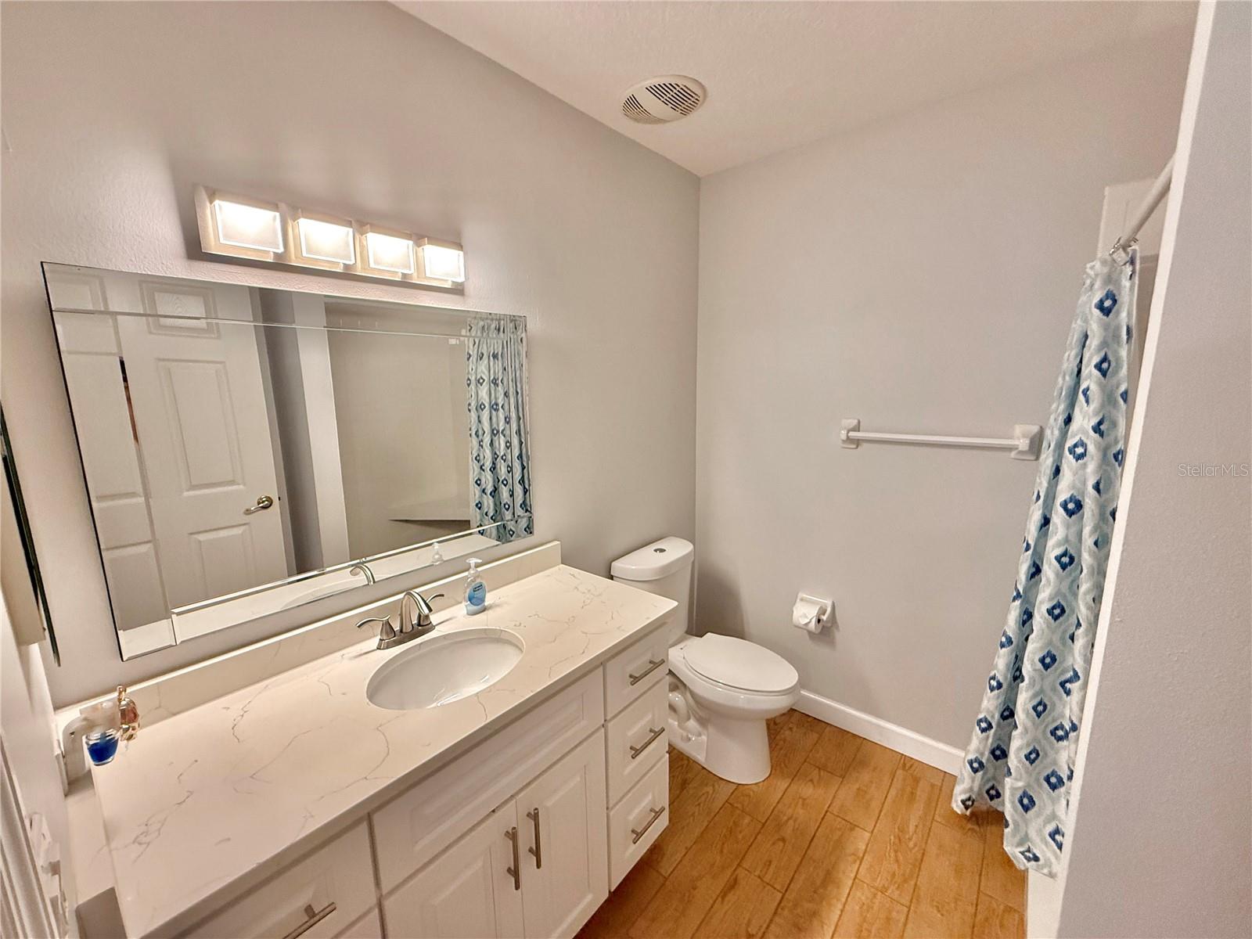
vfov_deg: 85.7
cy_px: 470
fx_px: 506
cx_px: 626
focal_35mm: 14
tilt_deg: -9.0
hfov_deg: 102.1
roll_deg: +0.5
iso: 320
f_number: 2.2
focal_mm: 2.22
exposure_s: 1/120
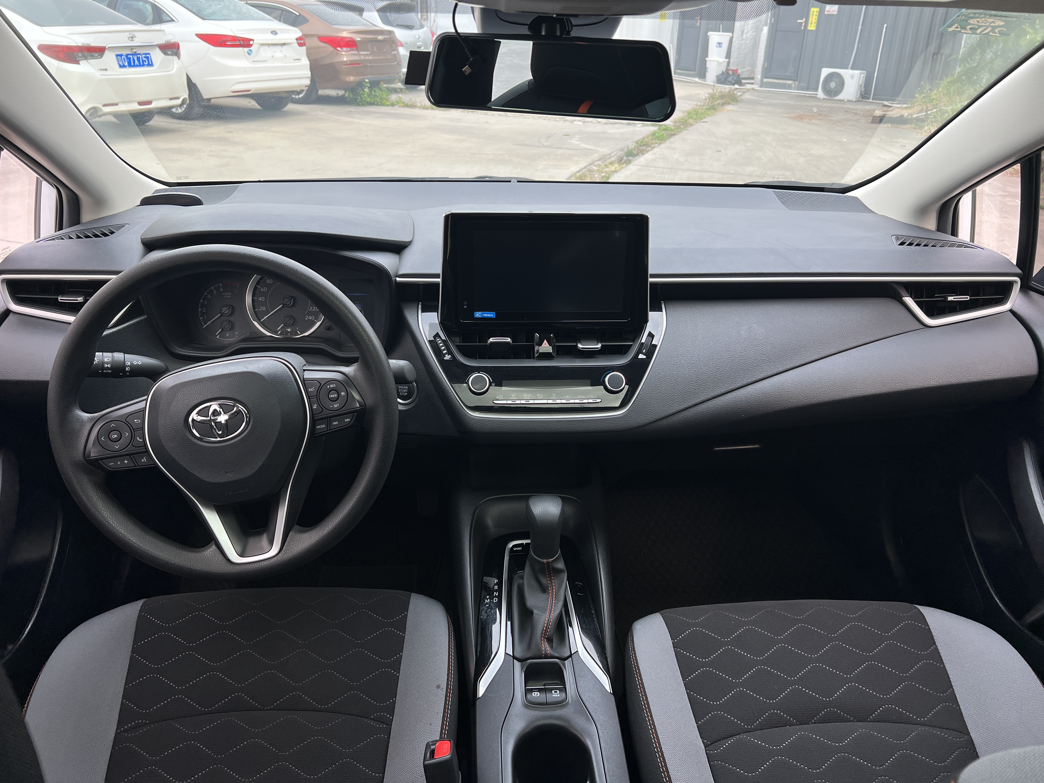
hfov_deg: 67.3
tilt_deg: -25.8
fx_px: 784
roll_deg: -1.5
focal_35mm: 26
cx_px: 522
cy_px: 392
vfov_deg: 53.1
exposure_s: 1/539
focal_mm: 5.7
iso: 50
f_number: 1.5
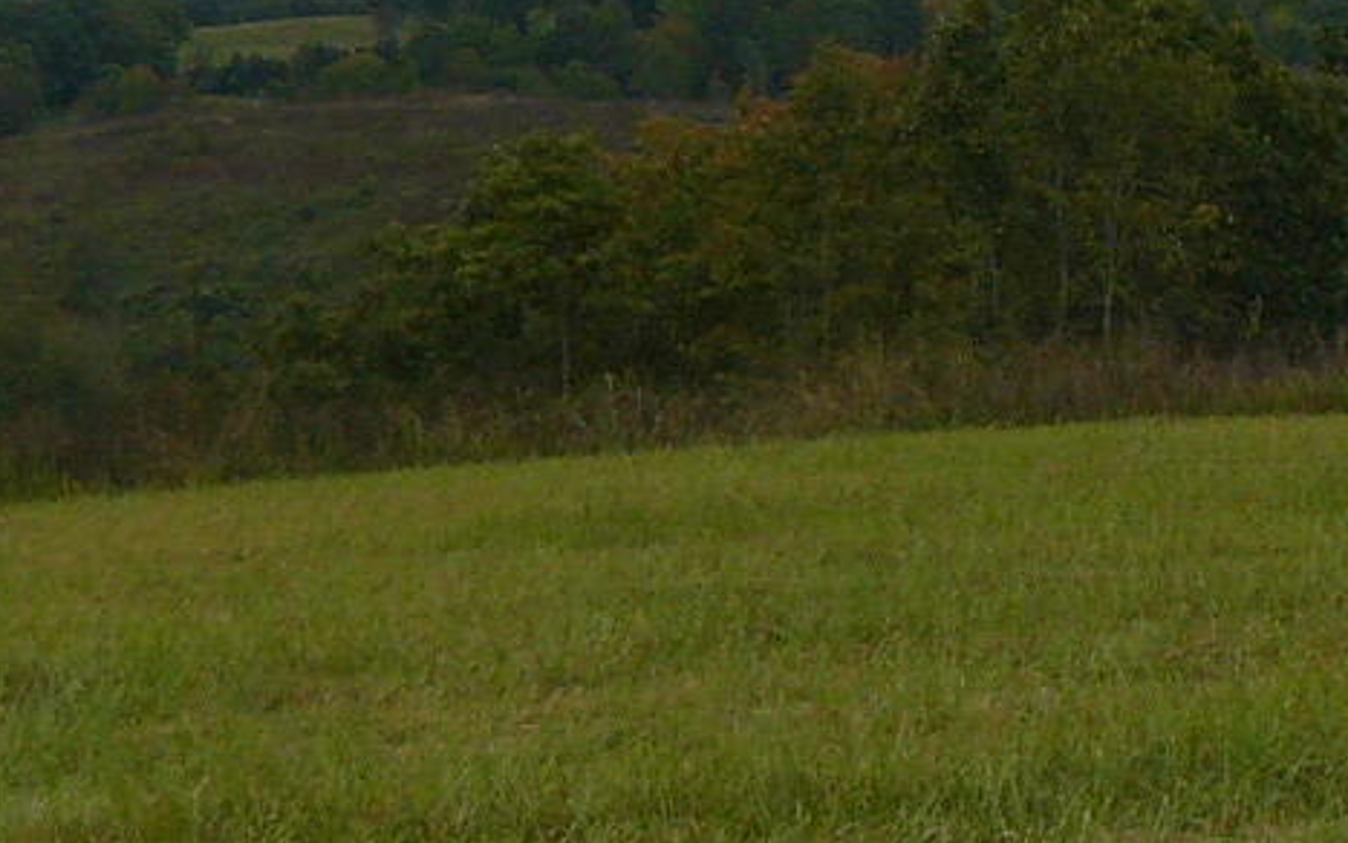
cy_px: -214
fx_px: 5768
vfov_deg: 8.3
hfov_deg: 13.2
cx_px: 1233
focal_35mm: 157
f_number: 3.2
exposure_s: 1/500
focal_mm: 6
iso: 100
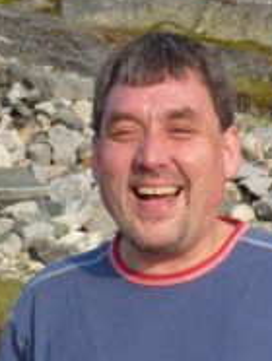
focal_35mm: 216
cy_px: 555
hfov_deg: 6.9
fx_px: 2258
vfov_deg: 8.9
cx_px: 52
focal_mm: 11
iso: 80
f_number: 4.1
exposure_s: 1/320
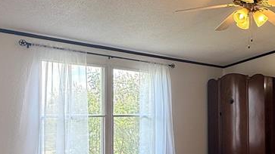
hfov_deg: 43.5
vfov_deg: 27.4
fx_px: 313
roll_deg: +0.1
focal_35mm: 43
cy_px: 111
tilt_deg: +0.9
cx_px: 245
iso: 100
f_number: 2.2
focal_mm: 2.22
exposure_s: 1/120
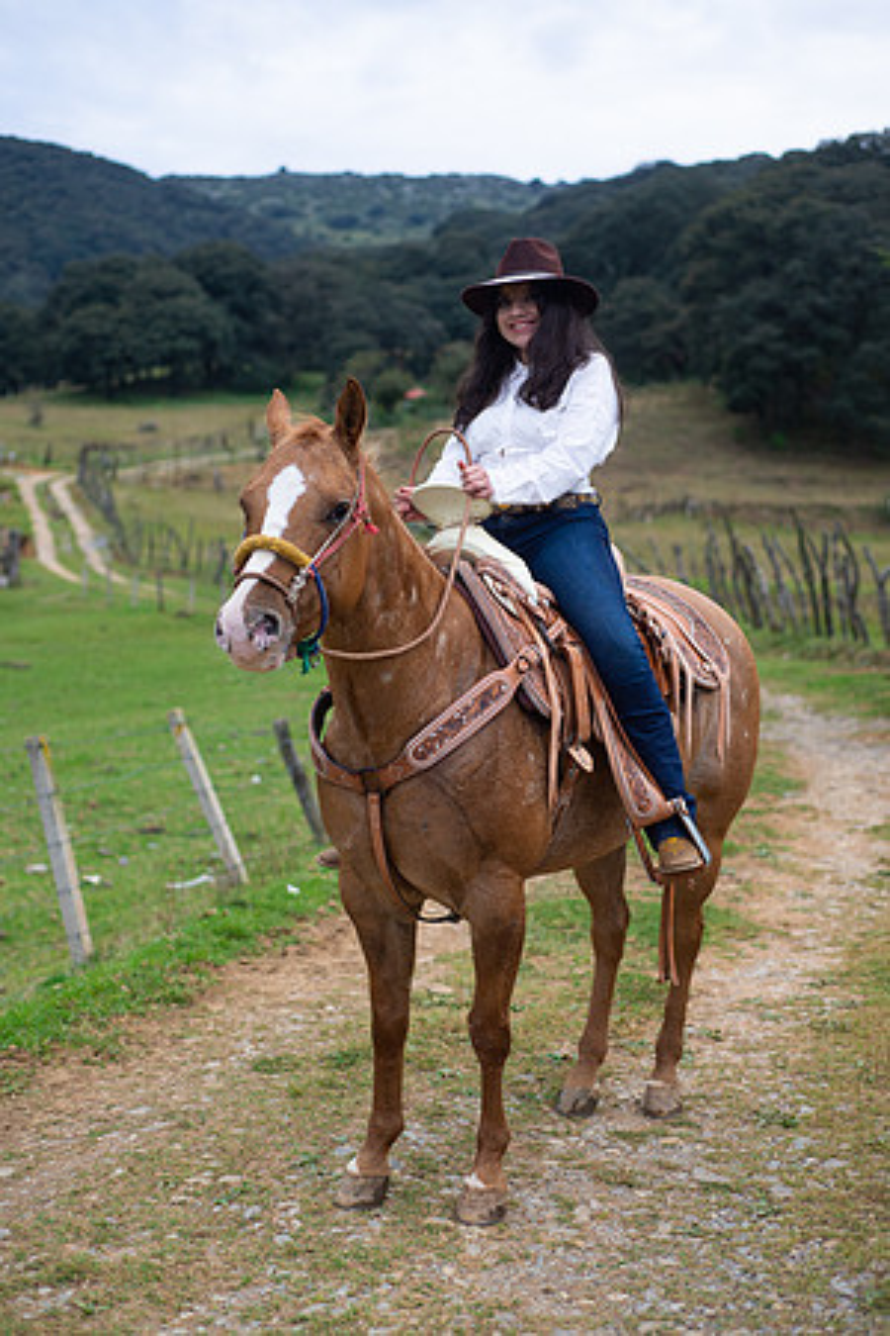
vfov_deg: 39.6
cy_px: 668
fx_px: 1854
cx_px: 445
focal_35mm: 50
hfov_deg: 27.0
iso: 400
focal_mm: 50
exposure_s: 1/800
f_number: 2.8
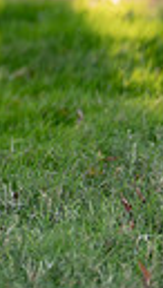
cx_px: -345
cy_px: -169
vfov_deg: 7.6
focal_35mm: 276
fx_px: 2111
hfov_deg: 4.2
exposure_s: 1/400
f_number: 1.2
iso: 100
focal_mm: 50
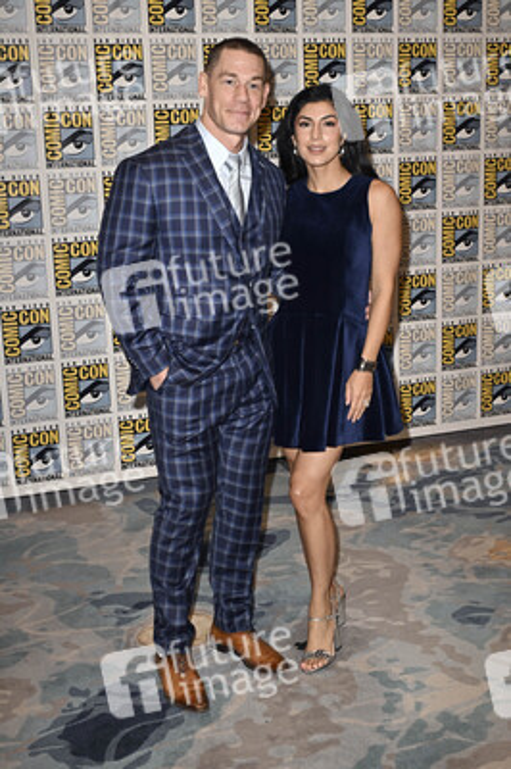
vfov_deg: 48.5
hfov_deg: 33.3
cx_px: 256
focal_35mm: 40
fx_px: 853
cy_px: 384
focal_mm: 40
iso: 2500
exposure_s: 1/250
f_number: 5.6
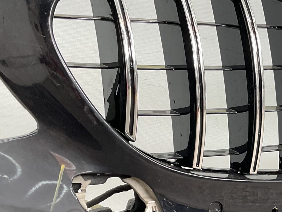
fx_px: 595
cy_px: 189
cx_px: 262
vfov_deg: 19.8
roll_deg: +2.4
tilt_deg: -9.7
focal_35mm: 73
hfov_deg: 25.7
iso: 50
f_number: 1.8
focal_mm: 3
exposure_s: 1/120
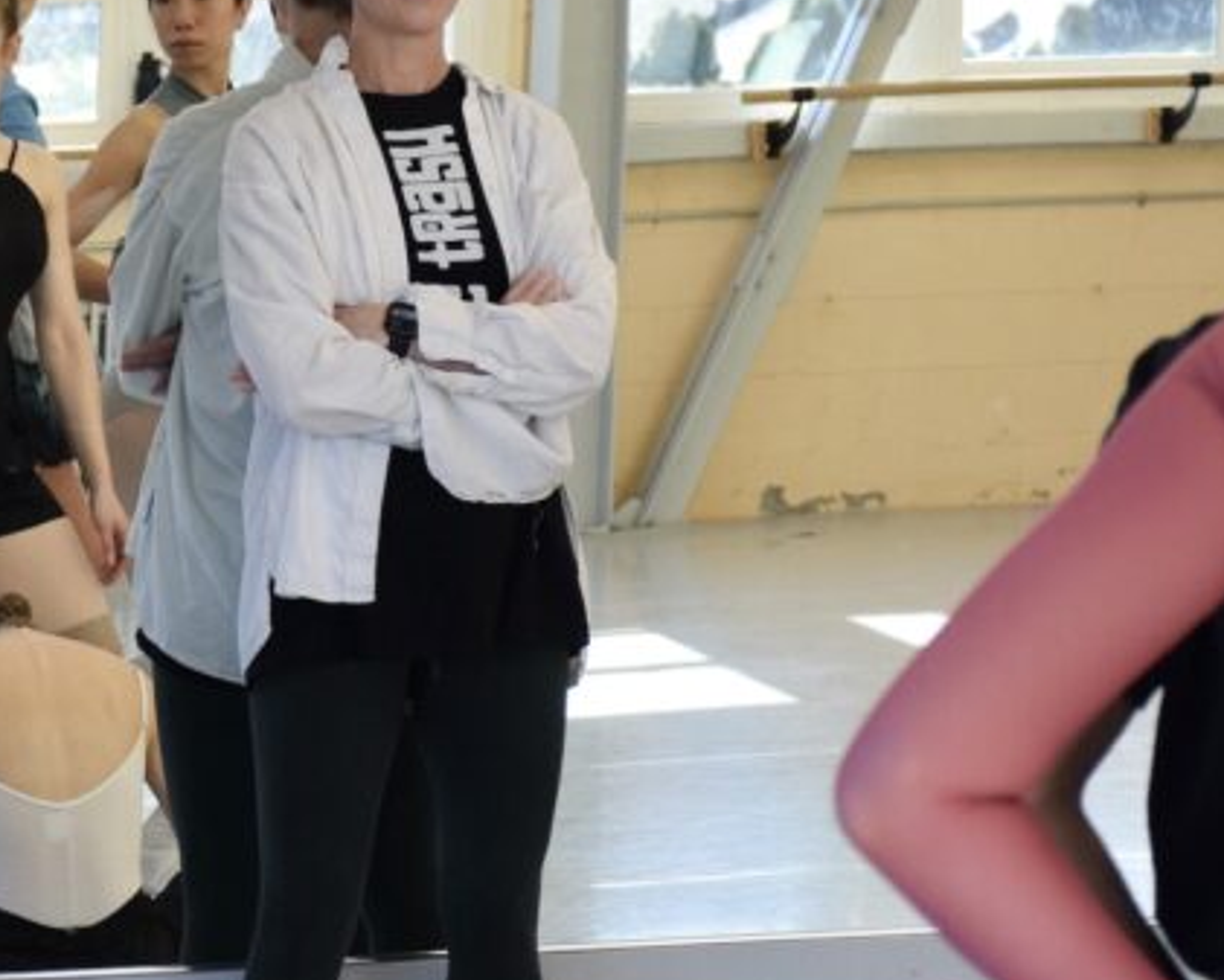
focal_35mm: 178
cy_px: 433
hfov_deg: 10.8
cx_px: 125
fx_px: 6450
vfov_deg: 8.7
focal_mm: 52
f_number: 4.8
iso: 1000
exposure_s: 1/500
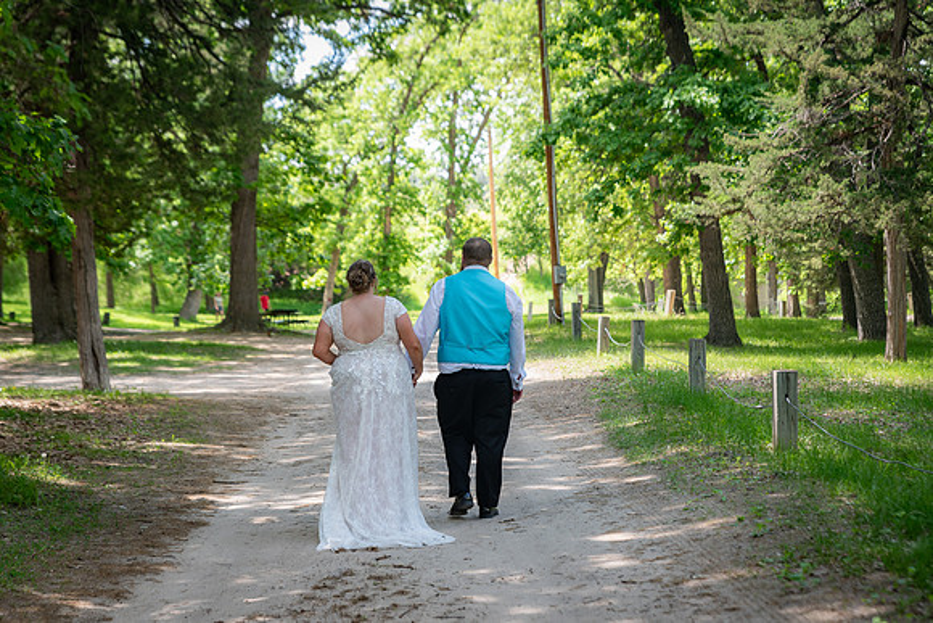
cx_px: 492
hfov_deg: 27.4
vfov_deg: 18.5
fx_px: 1915
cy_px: 294
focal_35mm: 74
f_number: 4
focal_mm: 70
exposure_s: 1/160
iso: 200
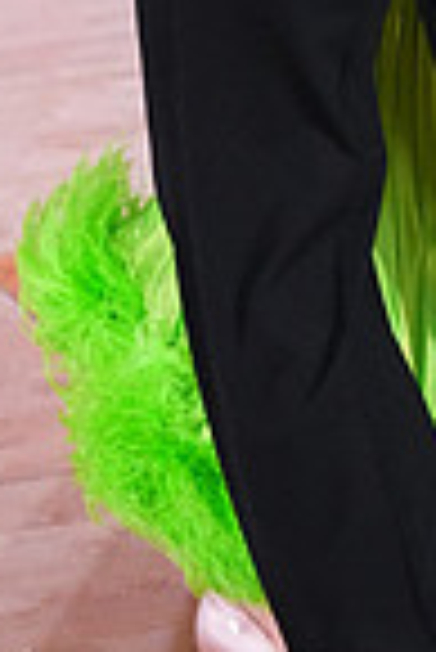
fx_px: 5944
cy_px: -472
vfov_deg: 6.2
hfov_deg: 4.2
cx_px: 623
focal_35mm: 328
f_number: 5
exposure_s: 1/400
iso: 8000
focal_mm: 82
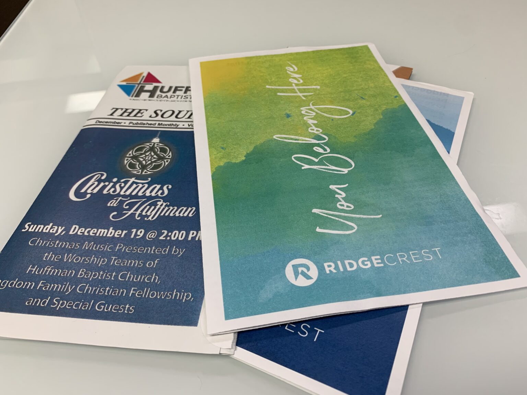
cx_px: 264
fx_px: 396
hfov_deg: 67.3
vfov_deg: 53.1
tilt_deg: -45.2
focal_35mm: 26
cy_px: 198
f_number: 1.8
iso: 50
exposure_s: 1/120
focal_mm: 4.25
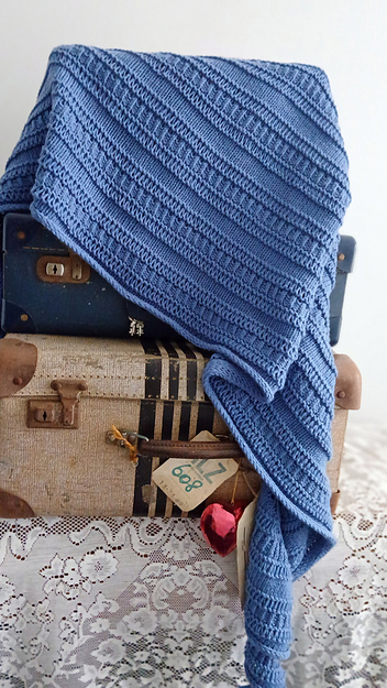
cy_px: 338
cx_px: 163
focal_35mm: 29
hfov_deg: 40.1
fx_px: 529
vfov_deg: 66.0
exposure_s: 1/17
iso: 1000
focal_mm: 3.98
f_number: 1.8
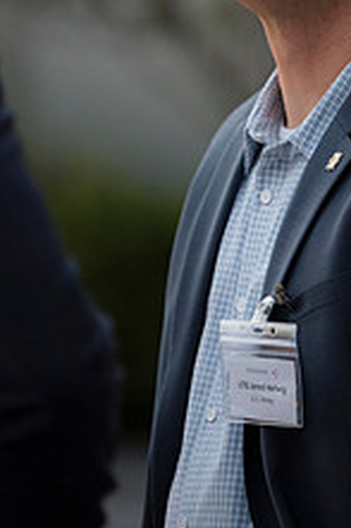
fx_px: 5976
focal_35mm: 408
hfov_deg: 3.4
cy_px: 131
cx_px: 337
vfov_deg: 5.1
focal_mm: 200
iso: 800
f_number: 2.8
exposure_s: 1/125
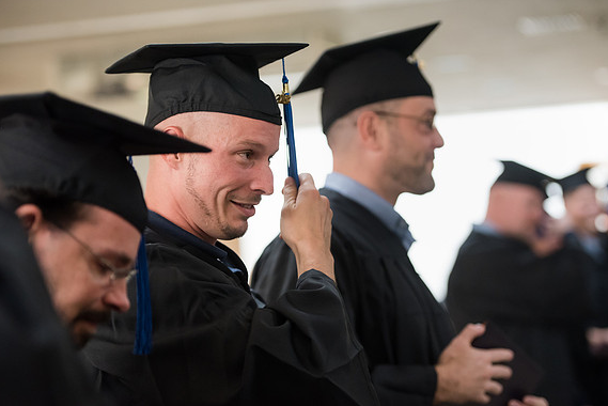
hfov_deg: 19.1
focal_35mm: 107
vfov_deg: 12.8
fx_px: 1808
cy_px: 205
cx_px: 307
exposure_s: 1/200
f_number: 3.2
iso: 3200
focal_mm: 105
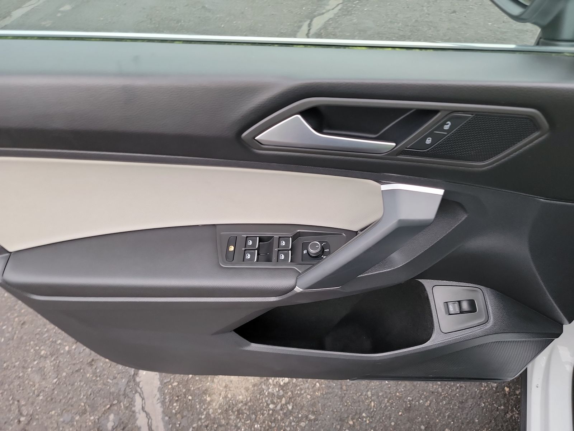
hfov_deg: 71.6
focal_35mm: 24
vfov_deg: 56.8
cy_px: 216
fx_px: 398
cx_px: 287
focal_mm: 6.7
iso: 223
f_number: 1.8
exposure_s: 1/59
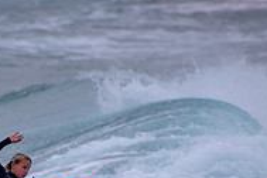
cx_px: -32
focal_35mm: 1879
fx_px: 13935
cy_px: 243
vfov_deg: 0.7
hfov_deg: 1.1
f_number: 5.6
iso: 160
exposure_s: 1/2000
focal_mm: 500
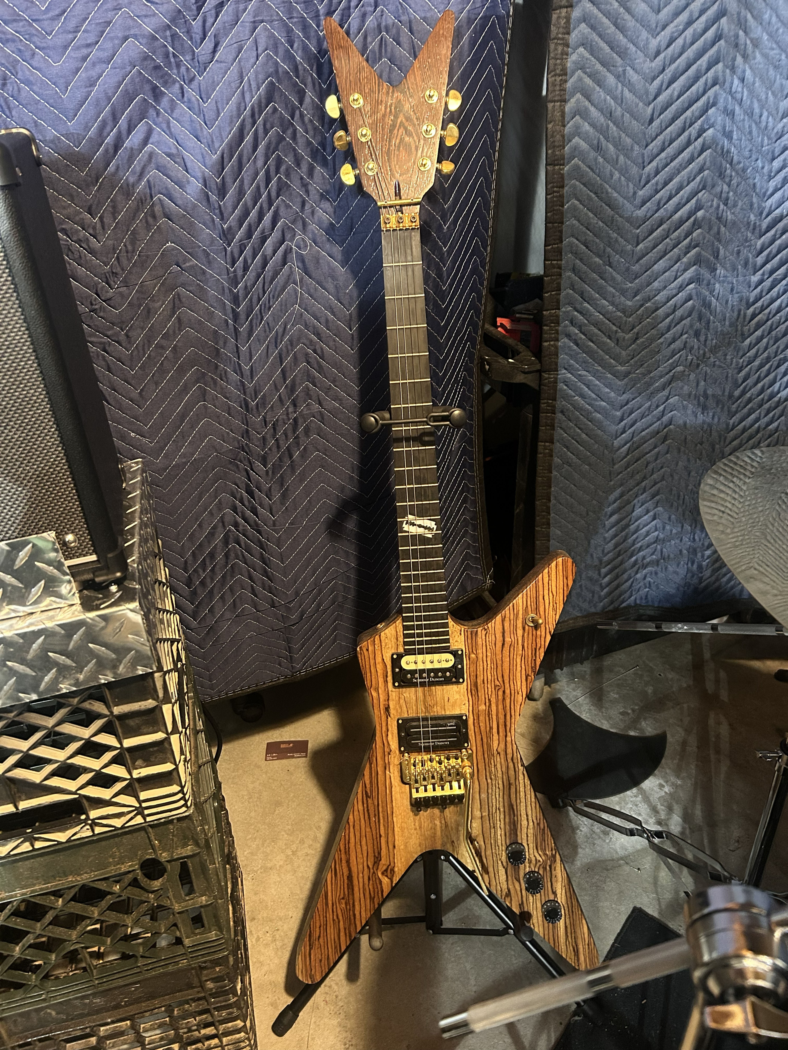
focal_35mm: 26
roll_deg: +3.4
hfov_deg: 53.1
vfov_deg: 67.3
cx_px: 394
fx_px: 789
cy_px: 525
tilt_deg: -31.6
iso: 500
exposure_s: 1/30
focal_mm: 5.7
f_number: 1.5
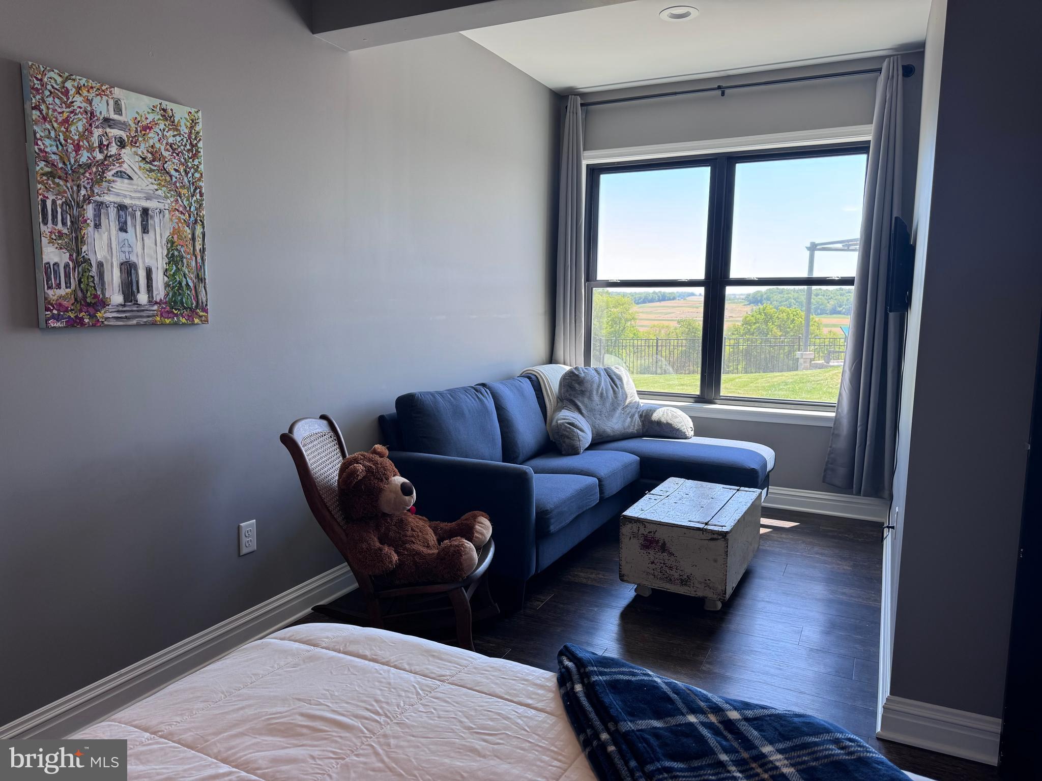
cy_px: 390
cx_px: 521
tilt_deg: -8.0
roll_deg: -0.6
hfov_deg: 71.6
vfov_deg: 56.8
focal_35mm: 24
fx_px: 722
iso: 50
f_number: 1.78
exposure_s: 1/121
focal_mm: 6.76
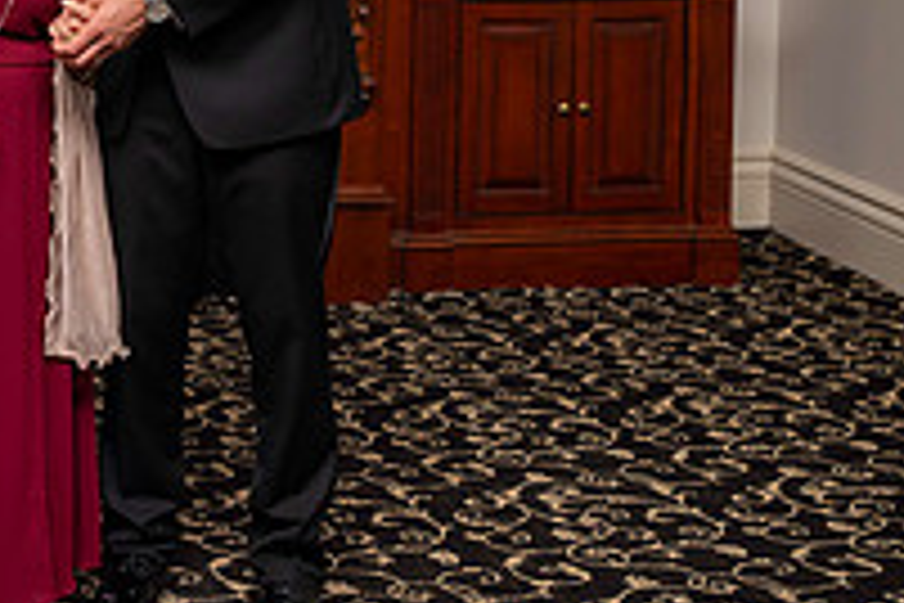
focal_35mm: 78
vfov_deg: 16.9
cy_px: -81
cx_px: -40
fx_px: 1959
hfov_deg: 24.6
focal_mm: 27
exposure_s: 1/125
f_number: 4.5
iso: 800
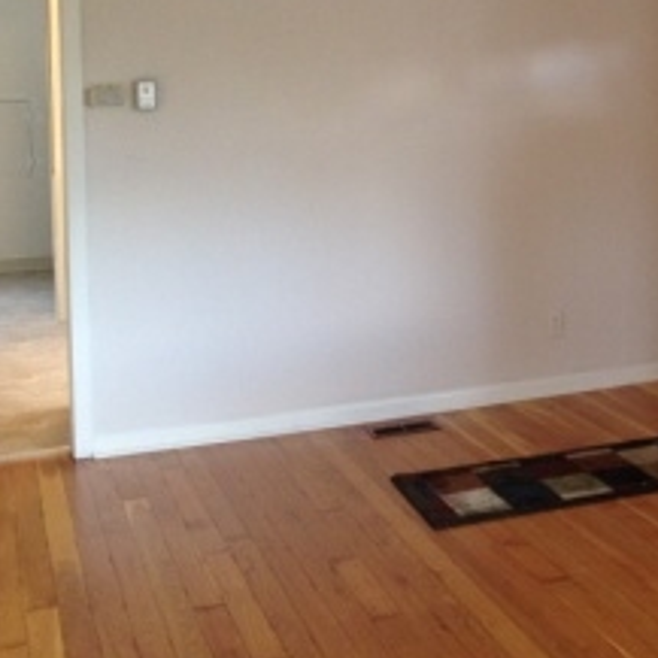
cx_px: 670
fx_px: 1376
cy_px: 155
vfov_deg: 26.5
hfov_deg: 25.5
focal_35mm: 64
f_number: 2.4
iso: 200
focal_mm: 4.28
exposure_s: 1/20
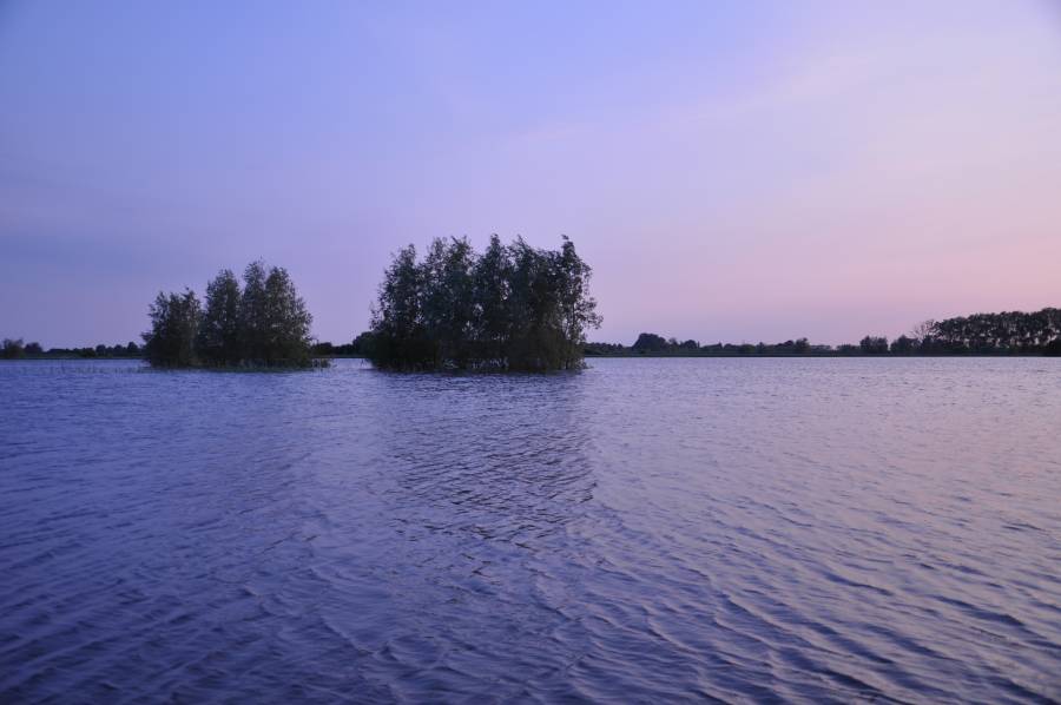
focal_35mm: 33
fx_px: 972
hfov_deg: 57.3
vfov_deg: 39.9
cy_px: 352
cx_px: 530
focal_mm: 22
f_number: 3.8
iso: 250
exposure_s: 1/640
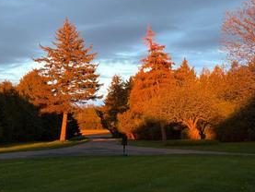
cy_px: 75
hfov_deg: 30.2
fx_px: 472
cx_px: 103
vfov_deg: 22.9
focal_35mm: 64
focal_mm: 5.96
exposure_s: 1/96
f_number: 1.6
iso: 50
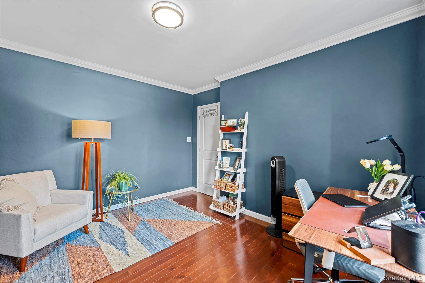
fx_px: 165
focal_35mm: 14
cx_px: 212
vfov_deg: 81.2
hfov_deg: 104.3
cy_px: 142
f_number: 9
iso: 640
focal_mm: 14
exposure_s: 1/1.67
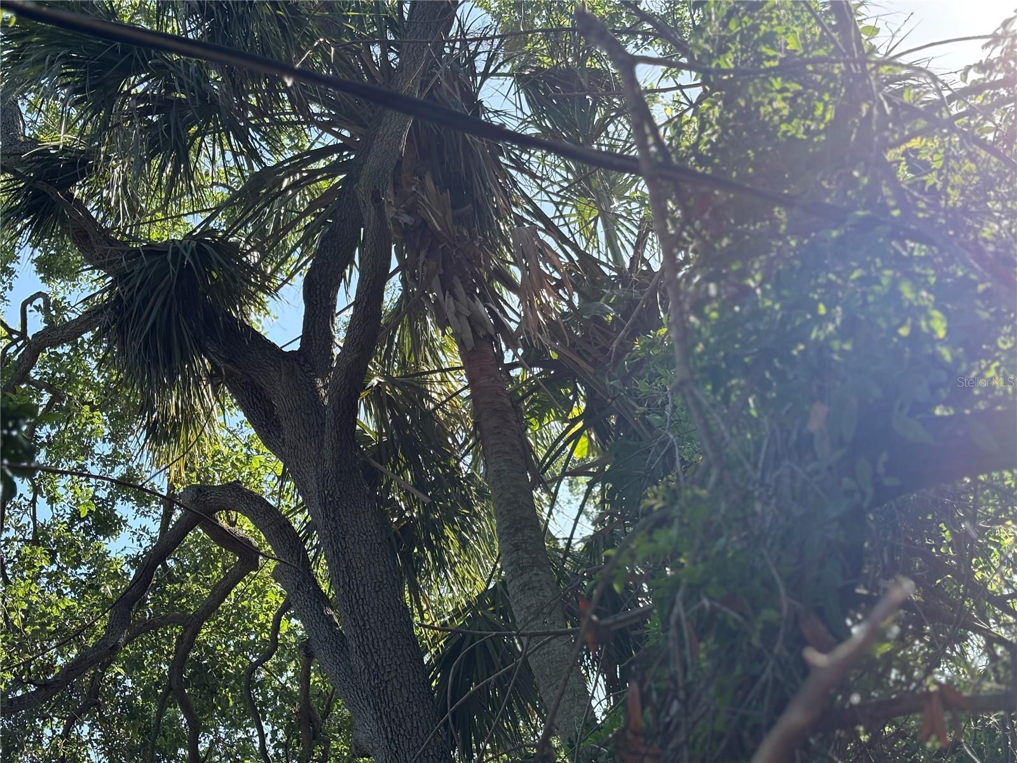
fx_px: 1528
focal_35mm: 52
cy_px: 382
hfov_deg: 36.8
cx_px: 508
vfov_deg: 28.0
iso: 50
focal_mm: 5.96
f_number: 1.6
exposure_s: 1/884
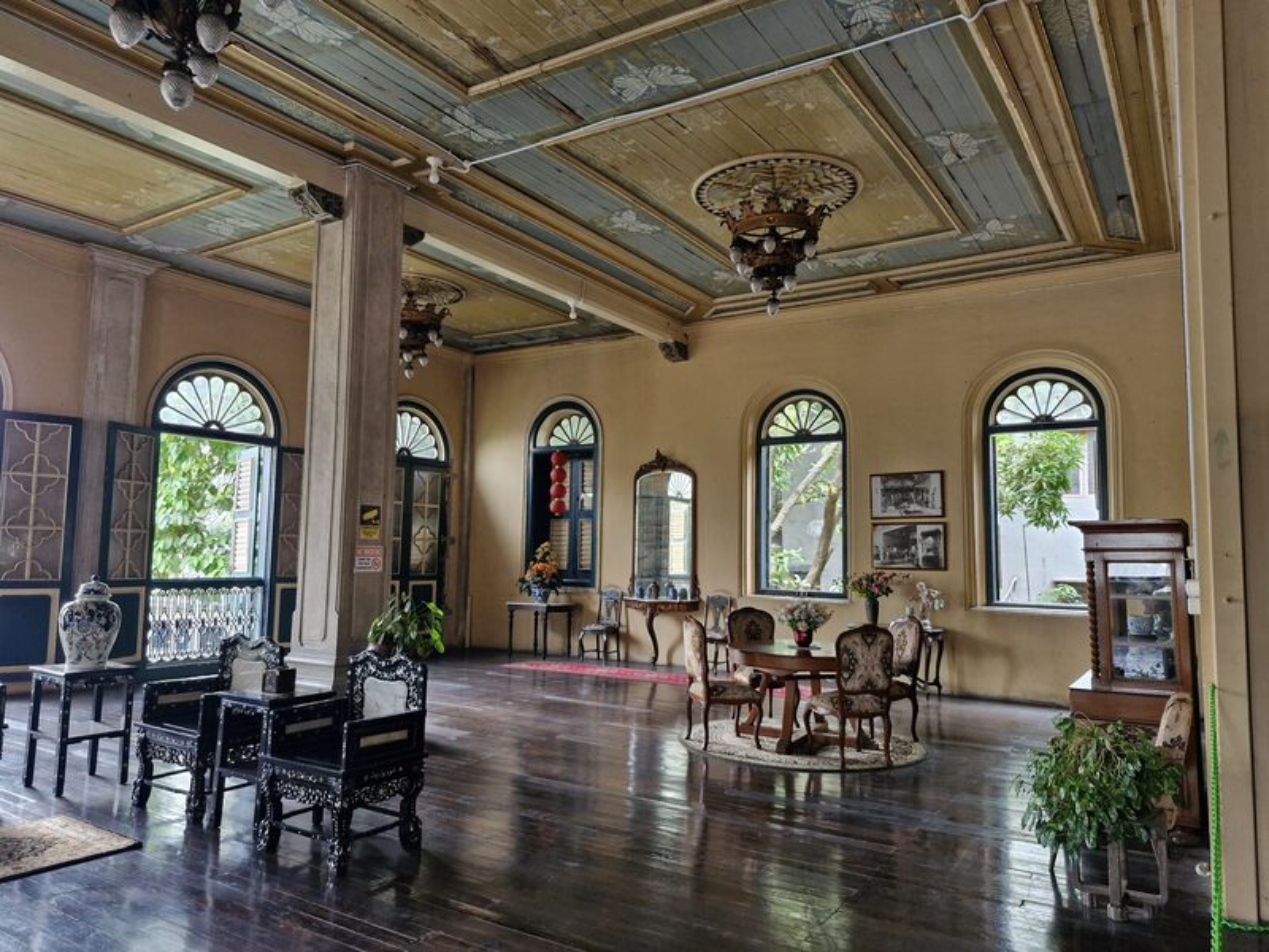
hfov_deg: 73.9
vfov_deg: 58.9
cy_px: 476
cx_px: 634
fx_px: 843
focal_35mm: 23
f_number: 1.8
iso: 400
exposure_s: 1/100
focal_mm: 5.54
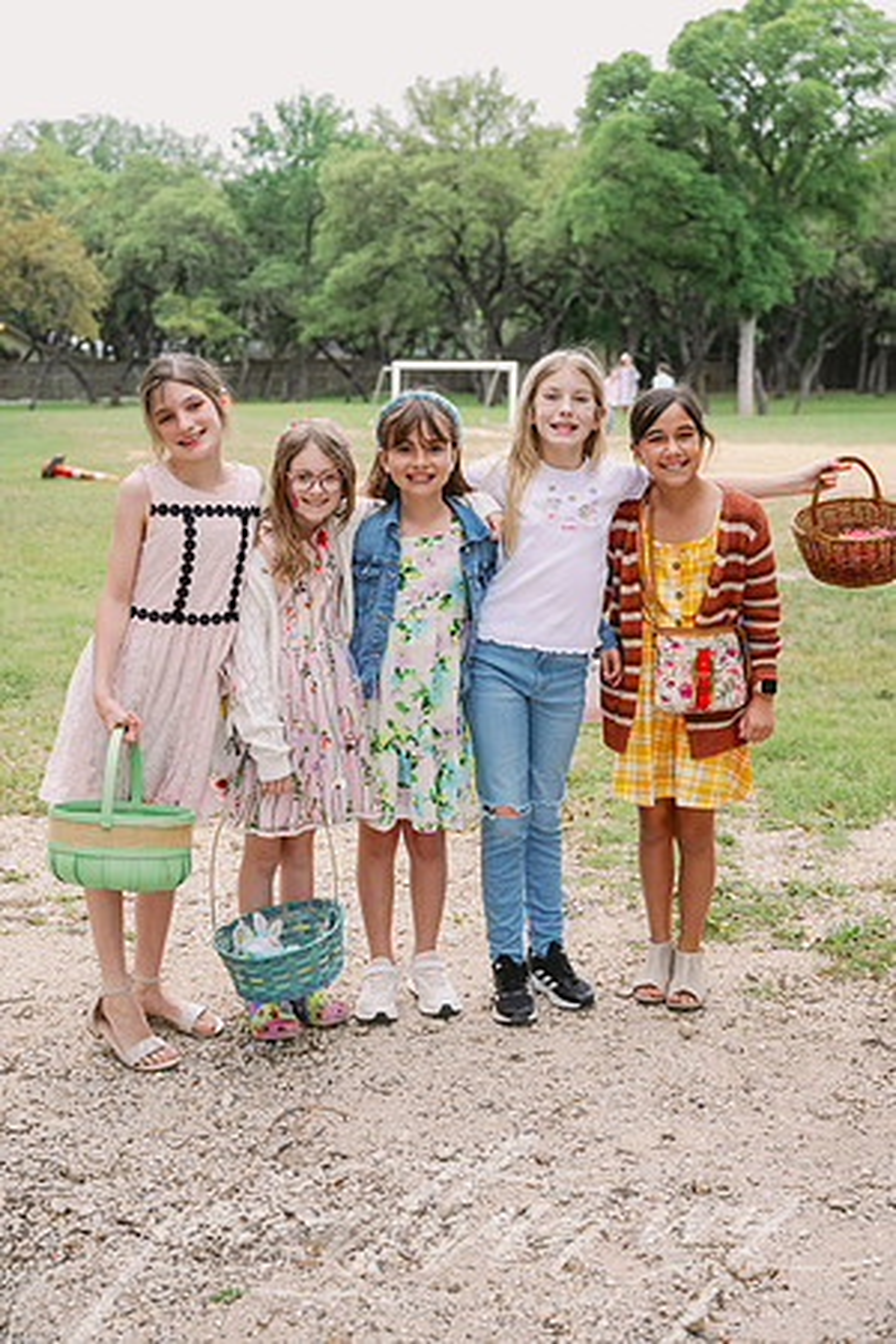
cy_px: 672
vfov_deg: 43.6
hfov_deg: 29.9
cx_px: 448
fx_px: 1680
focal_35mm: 45
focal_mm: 45
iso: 1600
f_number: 3.5
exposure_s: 1/1600
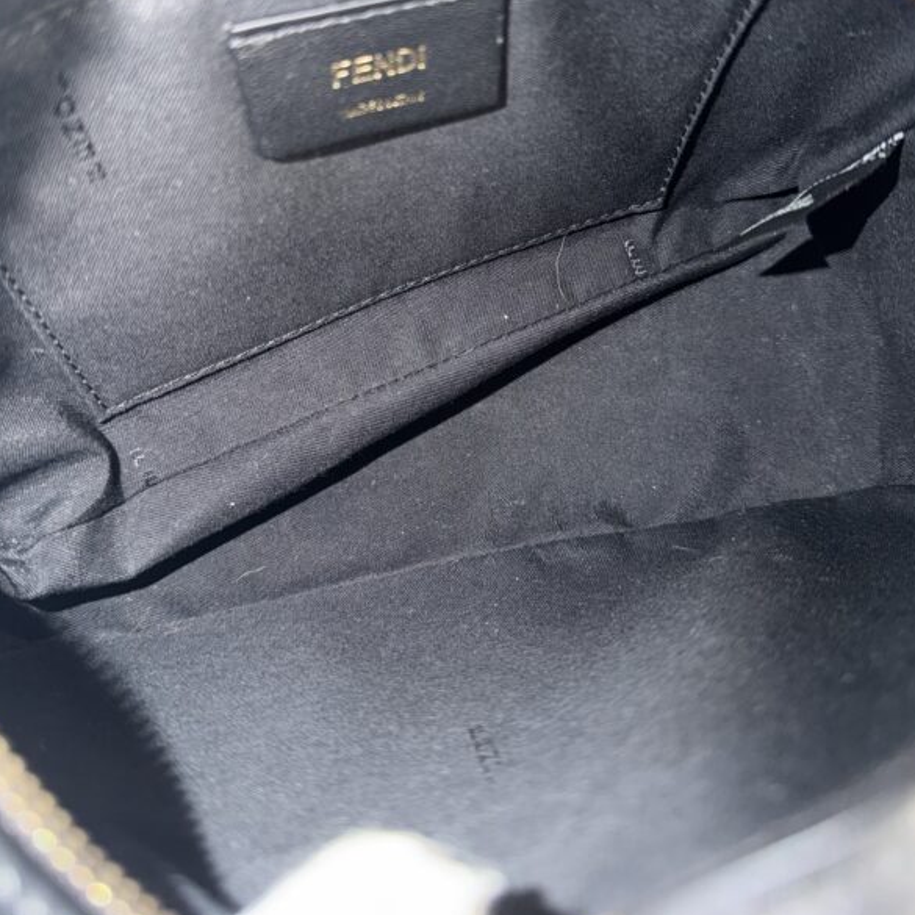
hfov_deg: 55.6
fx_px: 867
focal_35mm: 29
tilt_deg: -43.9
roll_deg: -1.8
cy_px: 310
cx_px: 457
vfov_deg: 54.6
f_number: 1.78
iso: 80
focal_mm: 6.76
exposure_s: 1/23
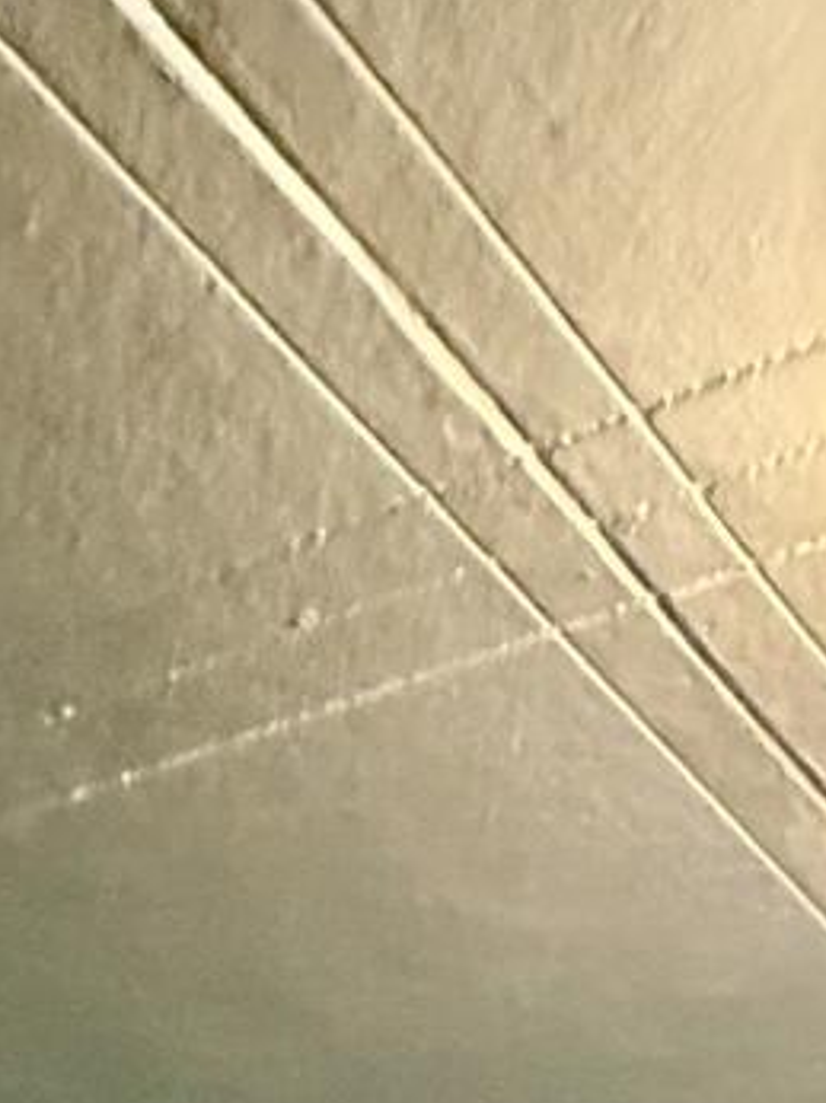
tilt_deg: -16.2
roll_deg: -2.1
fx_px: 2580
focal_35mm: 81
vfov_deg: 12.4
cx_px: 727
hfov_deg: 17.9
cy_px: 3118
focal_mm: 2.22
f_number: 2.2
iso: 1000
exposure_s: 1/40
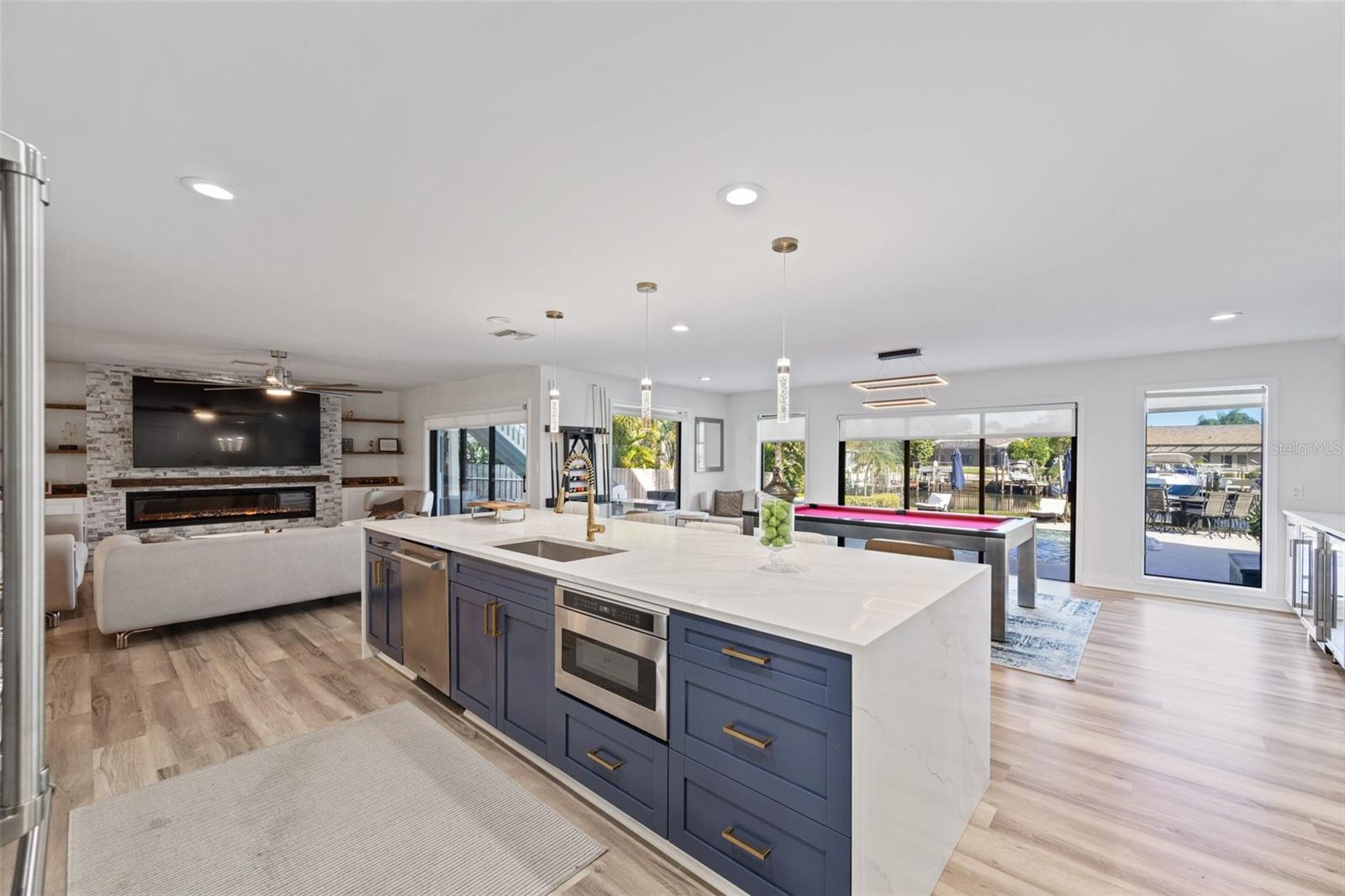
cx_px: 672
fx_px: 523
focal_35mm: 14
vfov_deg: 81.2
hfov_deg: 104.3
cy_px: 448
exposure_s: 1/3
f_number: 7.1
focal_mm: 14
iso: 160
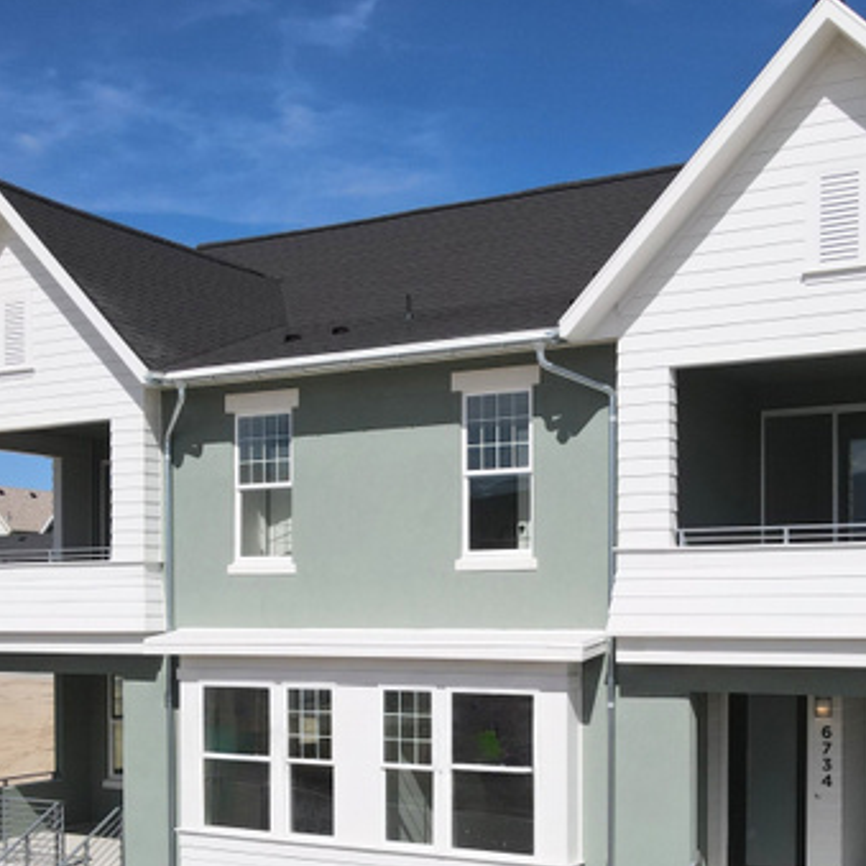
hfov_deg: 41.5
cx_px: 547
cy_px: 577
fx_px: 1132
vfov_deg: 41.3
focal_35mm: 40
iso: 100
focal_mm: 4.5
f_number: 2.8
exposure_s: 1/1600
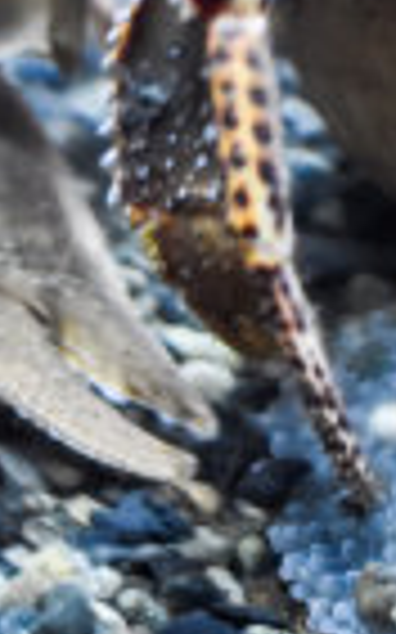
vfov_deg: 6.3
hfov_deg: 3.9
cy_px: -175
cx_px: 716
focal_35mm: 332
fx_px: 5739
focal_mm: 50
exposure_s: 1/50
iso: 3200
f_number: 3.5
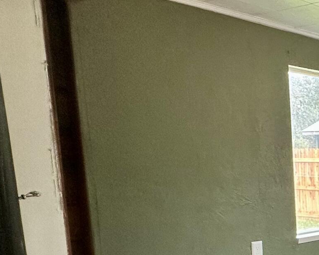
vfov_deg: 27.8
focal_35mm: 53
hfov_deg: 25.5
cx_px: 490
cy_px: 219
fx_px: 500
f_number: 2.2
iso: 100
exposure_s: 1/99
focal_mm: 2.22
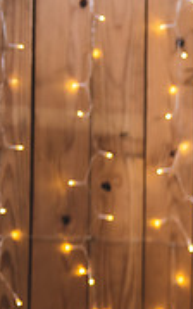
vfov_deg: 12.1
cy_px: 249
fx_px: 1446
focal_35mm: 172
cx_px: 495
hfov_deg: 7.1
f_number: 2.8
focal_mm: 52
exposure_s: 1/125
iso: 320
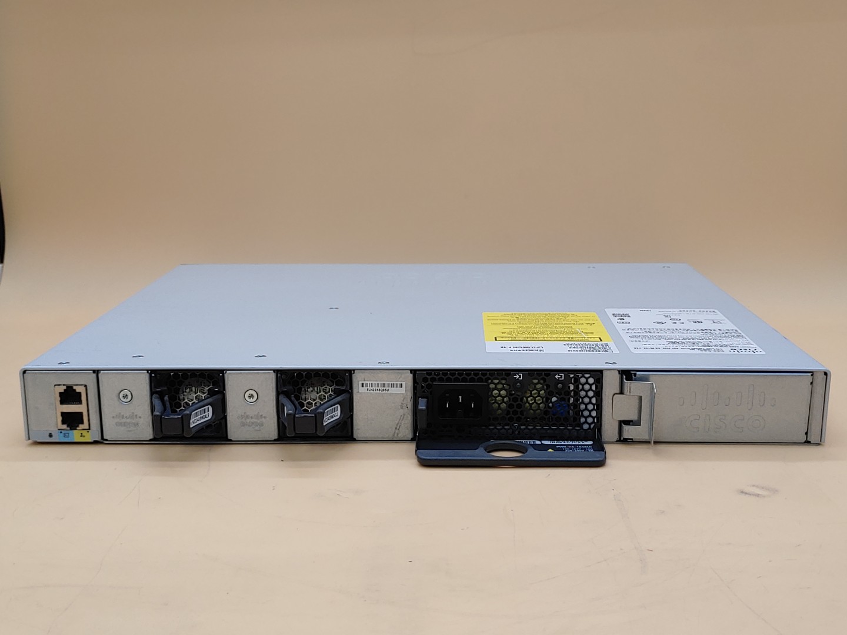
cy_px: 318
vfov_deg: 35.1
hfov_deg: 45.8
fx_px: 1003
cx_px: 424
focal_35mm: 41
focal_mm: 4.36
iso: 50
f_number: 1.8
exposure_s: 1/107
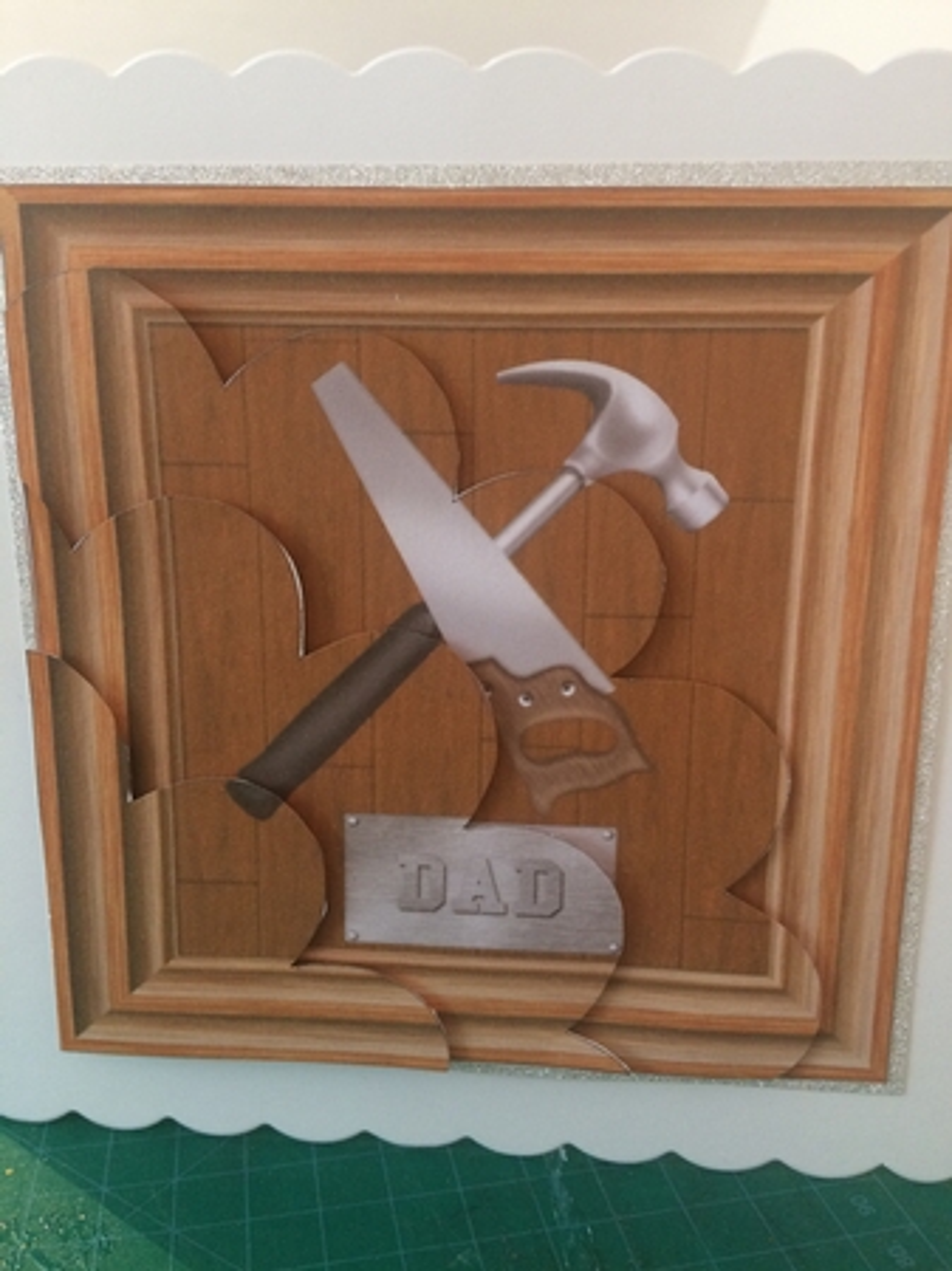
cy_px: 636
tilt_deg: -16.5
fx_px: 1064
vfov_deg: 61.7
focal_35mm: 29
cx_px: 476
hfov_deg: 48.2
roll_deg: -1.1
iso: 200
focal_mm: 4.15
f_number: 2.2
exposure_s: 1/33
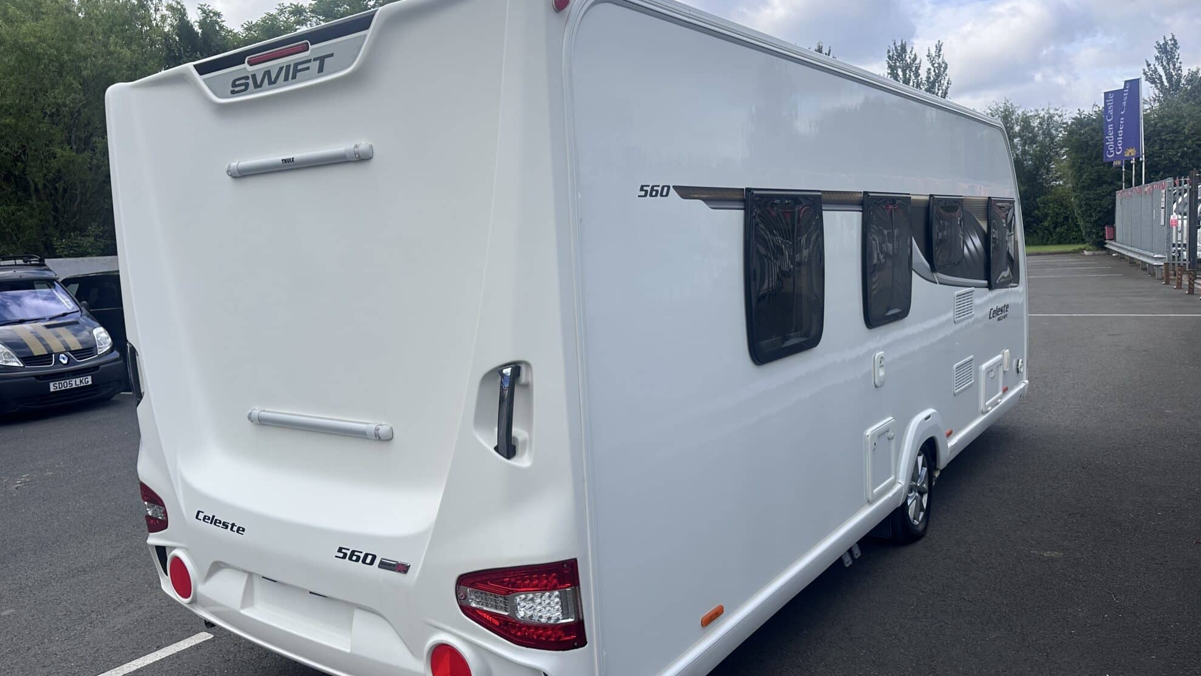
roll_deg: +3.7
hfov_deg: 69.8
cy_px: 336
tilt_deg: -6.0
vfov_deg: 42.9
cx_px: 592
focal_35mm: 27
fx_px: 860
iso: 80
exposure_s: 1/3861
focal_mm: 6.86
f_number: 1.78
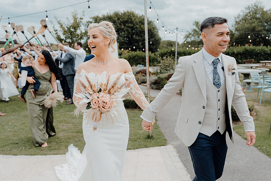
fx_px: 282
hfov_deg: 51.0
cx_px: 161
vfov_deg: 35.6
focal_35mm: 37
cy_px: 90
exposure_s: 1/640
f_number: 3.5
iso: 125
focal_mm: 31
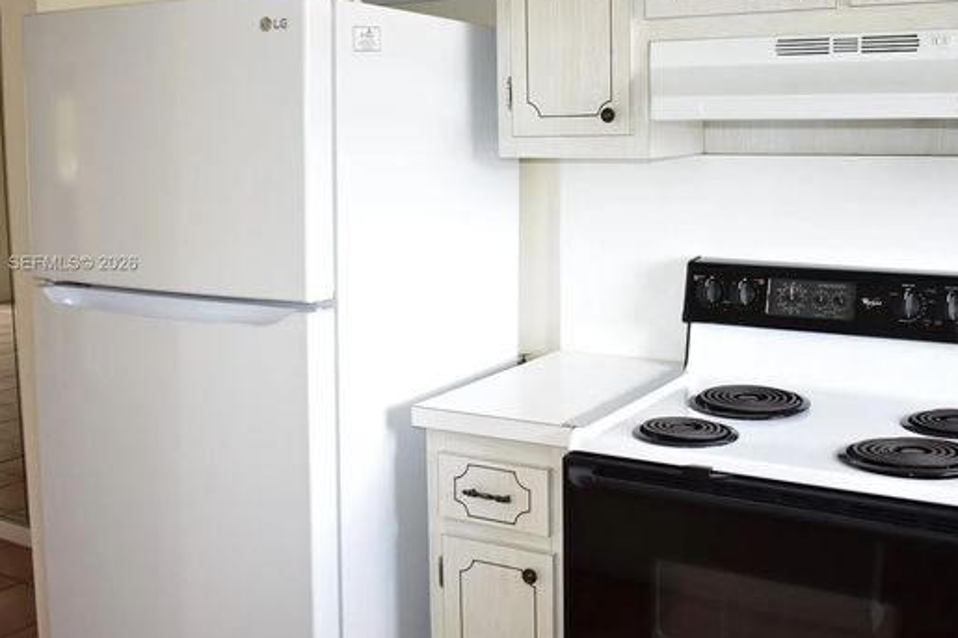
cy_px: 264
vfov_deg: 32.5
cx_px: 500
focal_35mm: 41
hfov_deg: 47.4
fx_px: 1091
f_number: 4.5
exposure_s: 1/60
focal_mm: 22
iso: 640
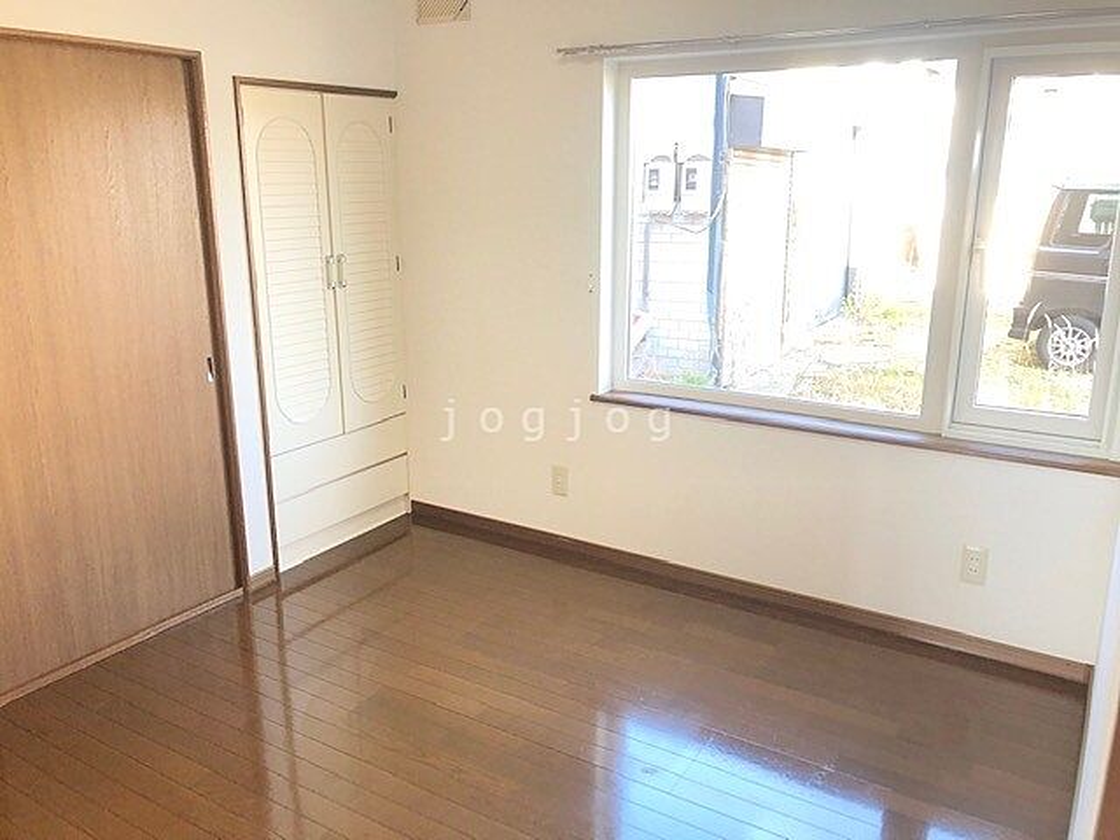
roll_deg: -0.2
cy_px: 420
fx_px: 906
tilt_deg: -12.6
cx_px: 560
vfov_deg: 49.7
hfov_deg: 63.4
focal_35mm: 28
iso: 32
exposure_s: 1/33
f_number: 1.8
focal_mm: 3.99
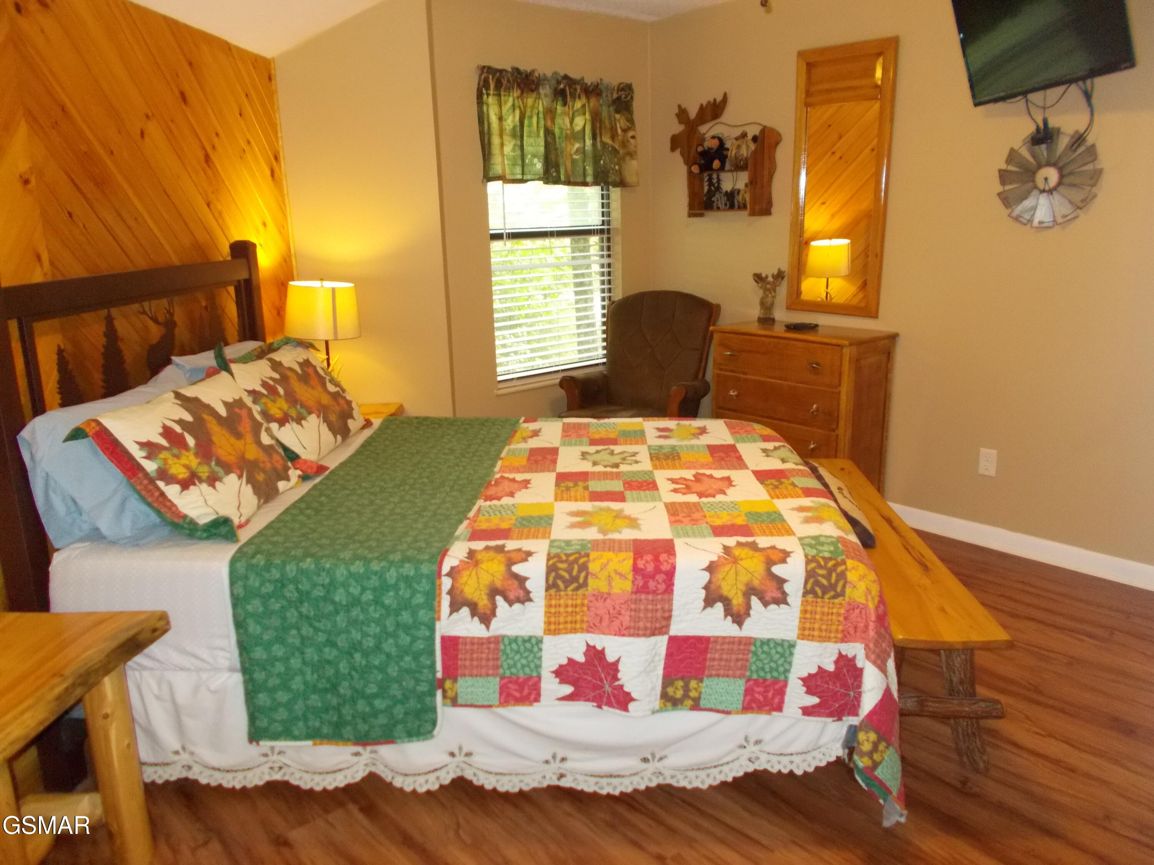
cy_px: 432
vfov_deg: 53.1
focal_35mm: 26
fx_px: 867
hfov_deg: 67.3
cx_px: 577
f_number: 3.2
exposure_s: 1/25
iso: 400
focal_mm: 4.6
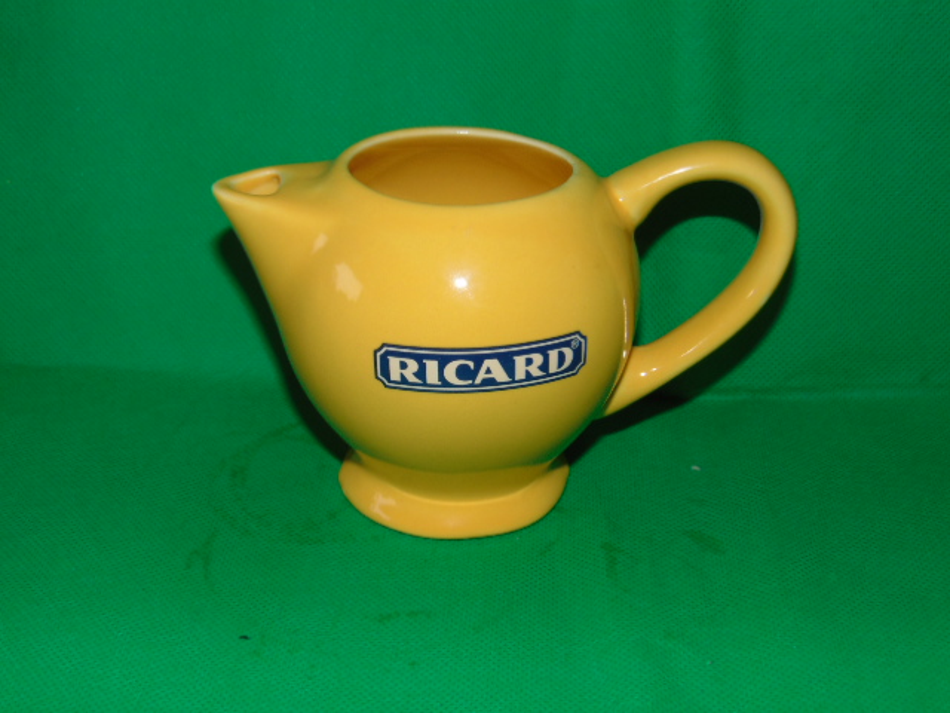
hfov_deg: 38.2
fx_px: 1372
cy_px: 356
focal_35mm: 50
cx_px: 475
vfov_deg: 29.1
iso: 80
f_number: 3.5
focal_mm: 9
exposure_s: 1/60
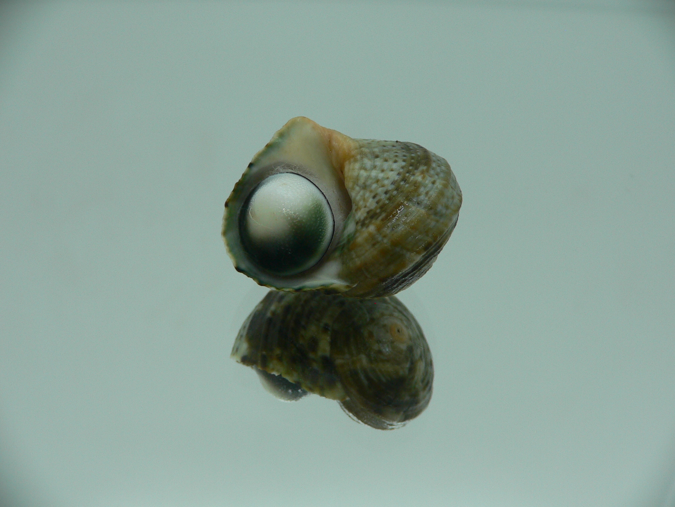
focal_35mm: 35
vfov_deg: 40.7
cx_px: 338
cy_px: 254
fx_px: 682
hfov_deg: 52.6
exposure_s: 1/60
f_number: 2.8
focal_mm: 4.6
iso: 80
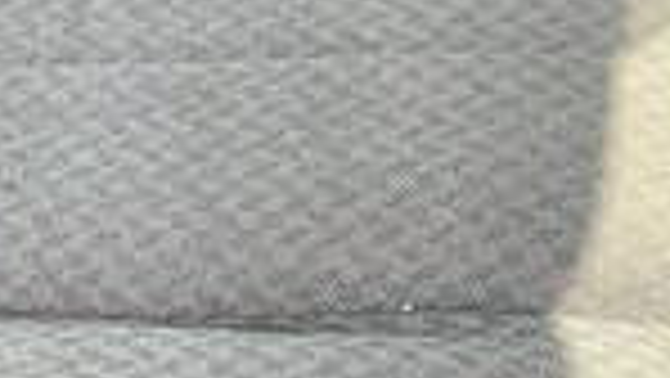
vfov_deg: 14.8
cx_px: 207
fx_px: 1458
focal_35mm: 82
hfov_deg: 25.7
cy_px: 158
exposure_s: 1/215
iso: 25
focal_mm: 3
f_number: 1.8
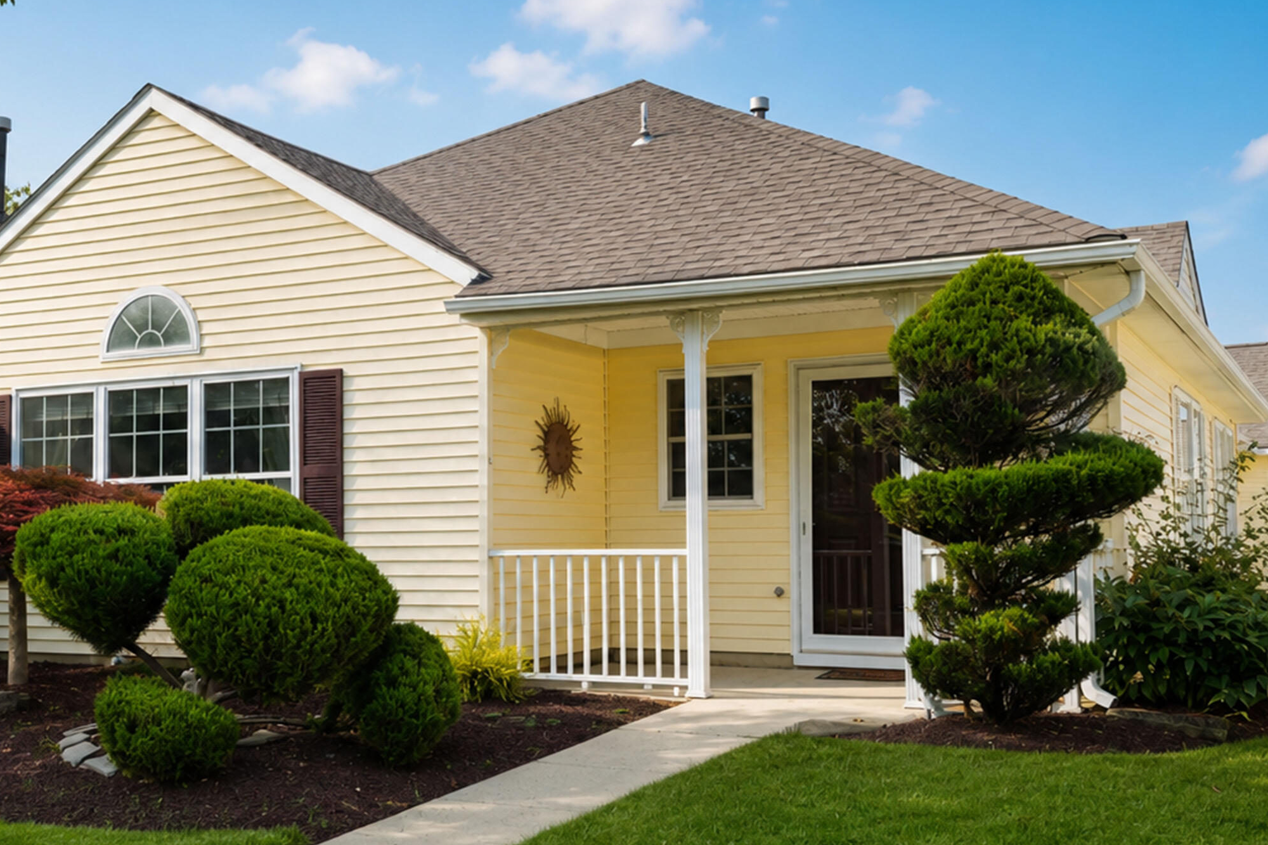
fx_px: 1506
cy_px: 406
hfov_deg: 45.4
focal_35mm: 43
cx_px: 491
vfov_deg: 31.4
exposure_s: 1/125
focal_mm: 28.5
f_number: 8
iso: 100
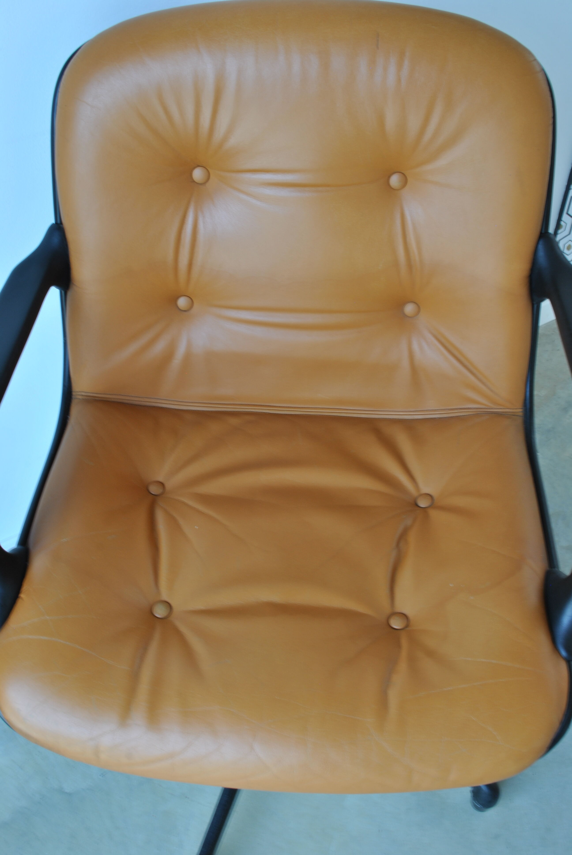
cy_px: 428
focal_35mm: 33
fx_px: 784
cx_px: 286
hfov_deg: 40.1
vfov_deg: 57.2
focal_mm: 22
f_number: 11
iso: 100
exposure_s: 1/6
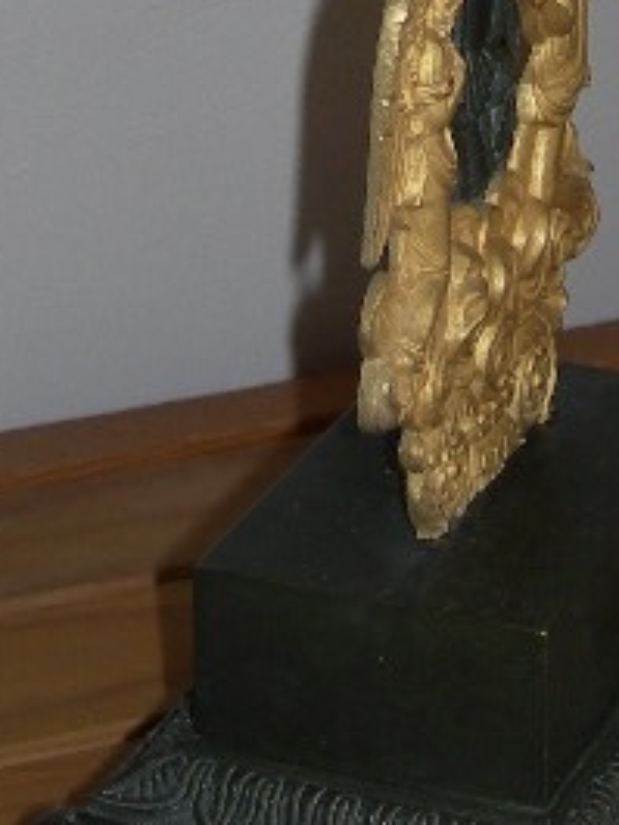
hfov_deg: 10.1
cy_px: -290
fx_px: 3502
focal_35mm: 147
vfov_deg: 12.9
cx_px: 376
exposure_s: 1/60.1
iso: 50
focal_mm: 7.8
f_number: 2.8
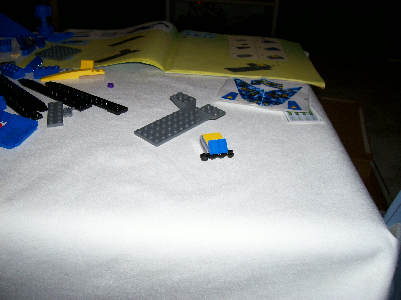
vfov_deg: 41.8
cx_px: 200
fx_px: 394
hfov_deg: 54.0
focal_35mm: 34
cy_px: 150
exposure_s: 1/64
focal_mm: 5.6
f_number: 2.7
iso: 80
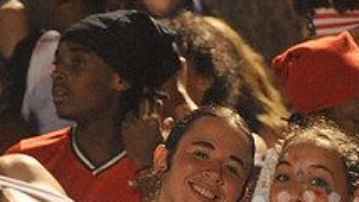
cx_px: 305
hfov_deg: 5.6
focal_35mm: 385
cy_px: 392
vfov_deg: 3.1
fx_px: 3666
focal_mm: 135
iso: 6400
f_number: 4
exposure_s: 1/250
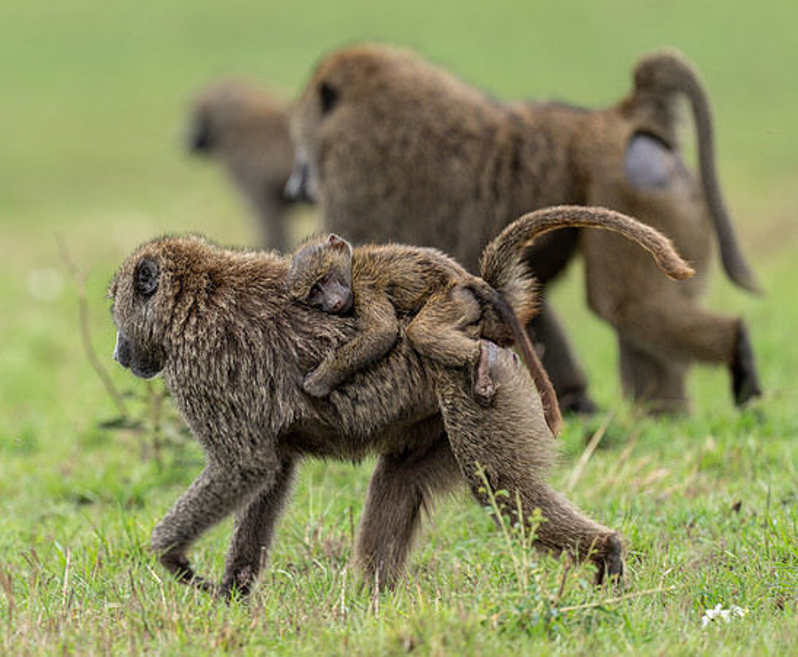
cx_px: 228
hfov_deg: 2.4
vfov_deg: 2.0
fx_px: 18988
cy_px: 342
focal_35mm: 795
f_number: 5
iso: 100
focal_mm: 600
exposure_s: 1/250
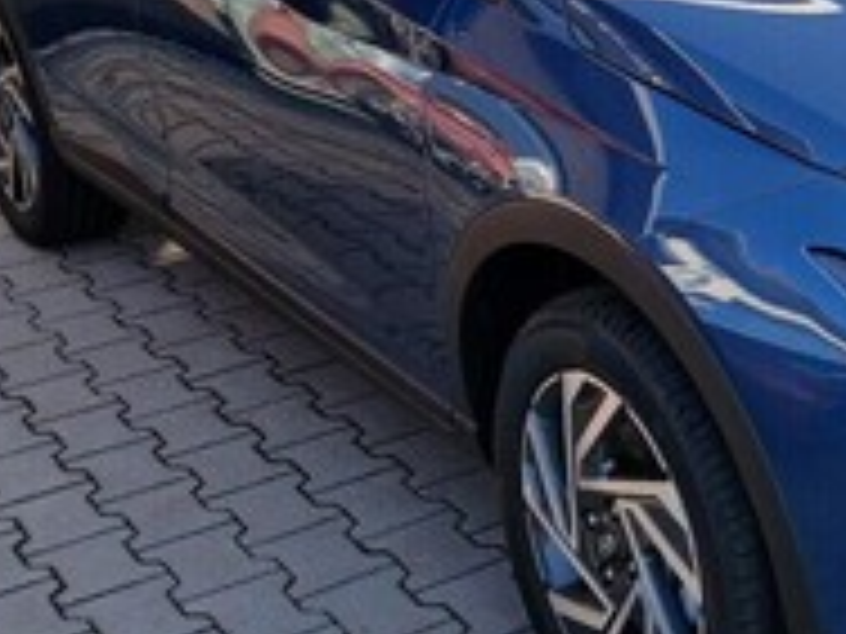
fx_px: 1857
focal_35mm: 76
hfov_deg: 24.3
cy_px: 115
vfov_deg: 19.2
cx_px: 882
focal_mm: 3.98
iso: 20
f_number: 1.8
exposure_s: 1/139
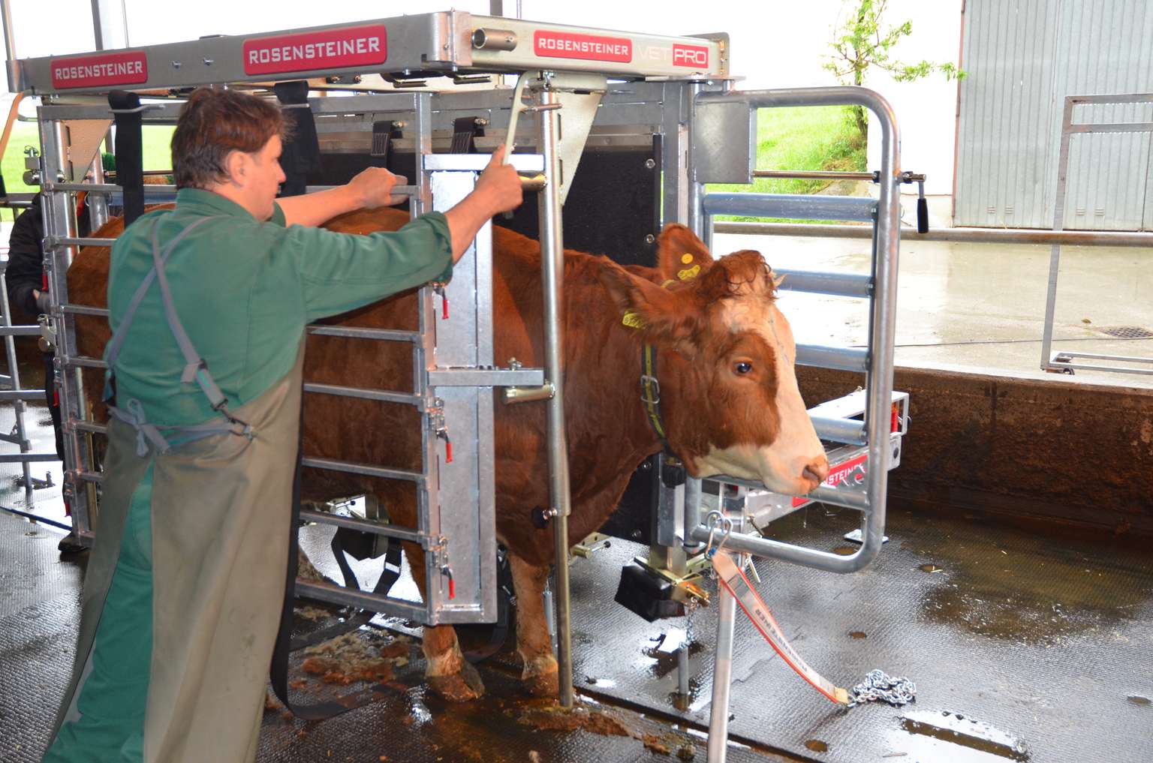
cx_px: 576
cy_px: 382
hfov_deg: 51.4
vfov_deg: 35.3
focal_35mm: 38
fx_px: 1198
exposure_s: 1/60
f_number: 3.8
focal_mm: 25
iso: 560
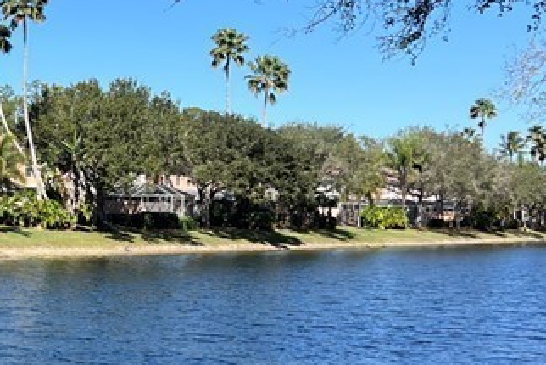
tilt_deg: +1.4
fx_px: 1305
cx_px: -42
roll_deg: -0.8
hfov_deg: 22.4
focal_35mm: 86
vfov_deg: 15.9
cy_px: 209
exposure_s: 1/3257
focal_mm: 5.7
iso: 50
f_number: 1.5
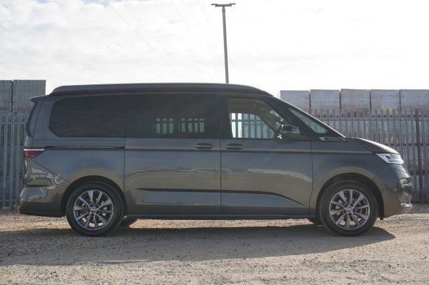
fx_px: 518
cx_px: 214
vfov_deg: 30.8
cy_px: 142
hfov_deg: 45.0
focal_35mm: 44
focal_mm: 29
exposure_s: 1/125
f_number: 6.7
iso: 100
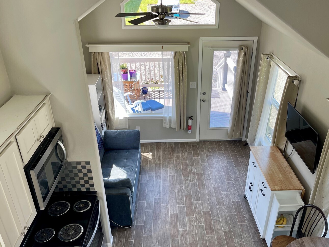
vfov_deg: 45.3
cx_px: 175
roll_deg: +0.0
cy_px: 144
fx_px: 295
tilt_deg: -31.1
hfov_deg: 58.3
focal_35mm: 31
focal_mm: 5.1
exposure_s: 1/121
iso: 50
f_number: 1.6
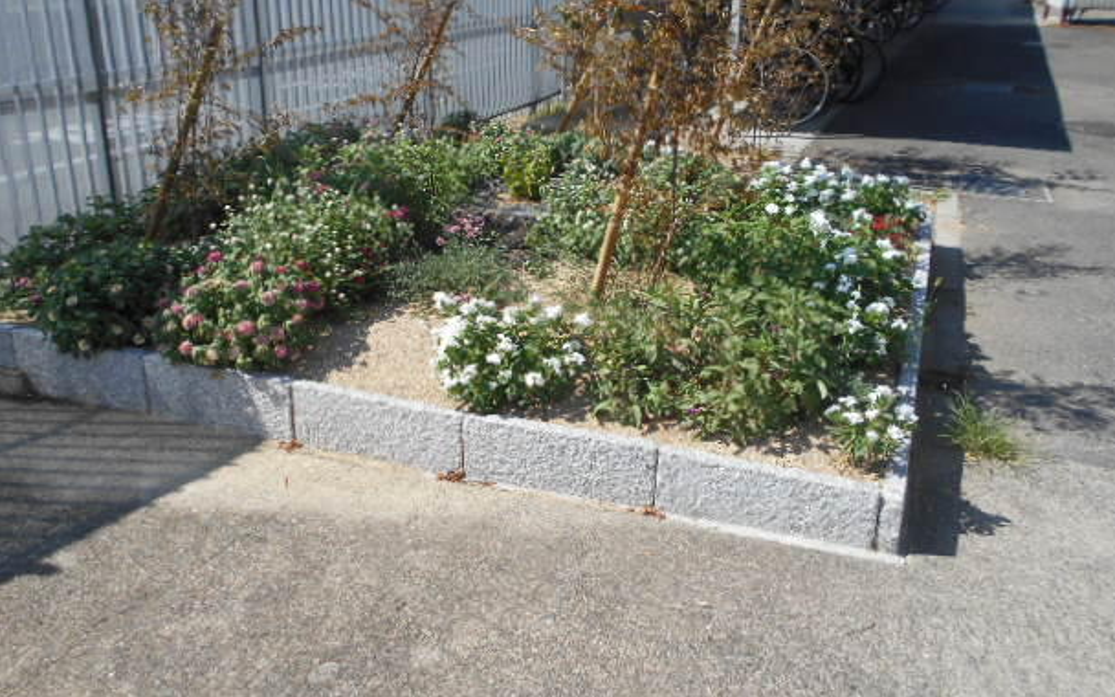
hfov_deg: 64.6
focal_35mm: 29
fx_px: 881
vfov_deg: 42.9
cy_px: 277
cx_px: 556
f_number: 3.2
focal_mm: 4.6
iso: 80
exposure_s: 1/800
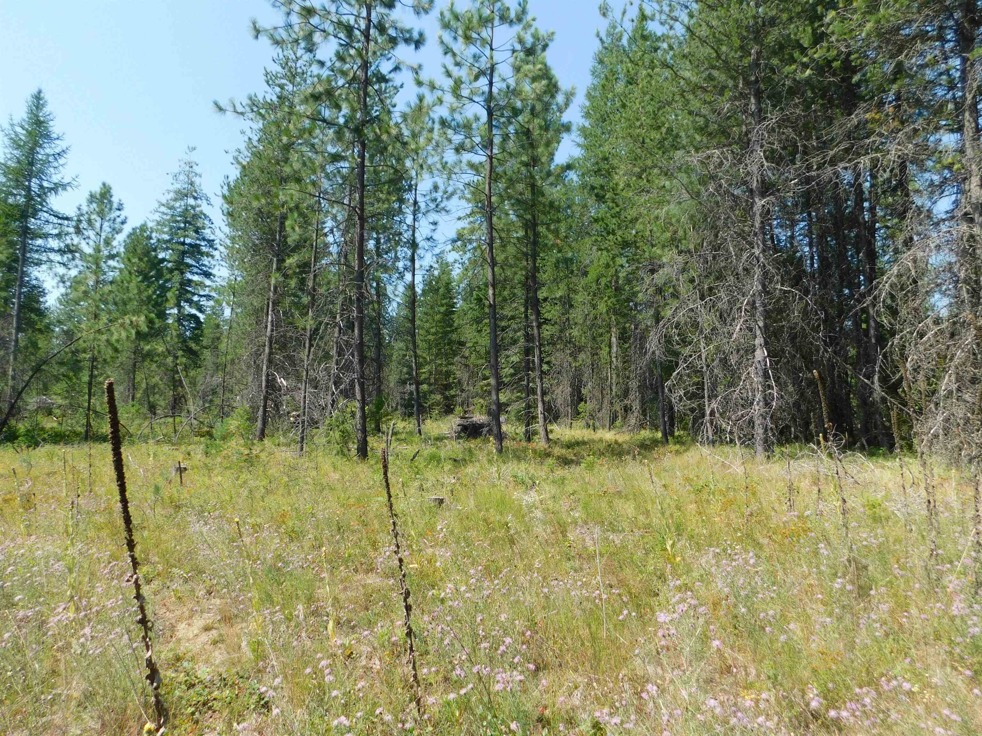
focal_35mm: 23
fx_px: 652
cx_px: 491
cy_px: 368
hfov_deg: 73.9
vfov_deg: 58.9
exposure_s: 1/800
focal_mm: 4
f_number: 3
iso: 125
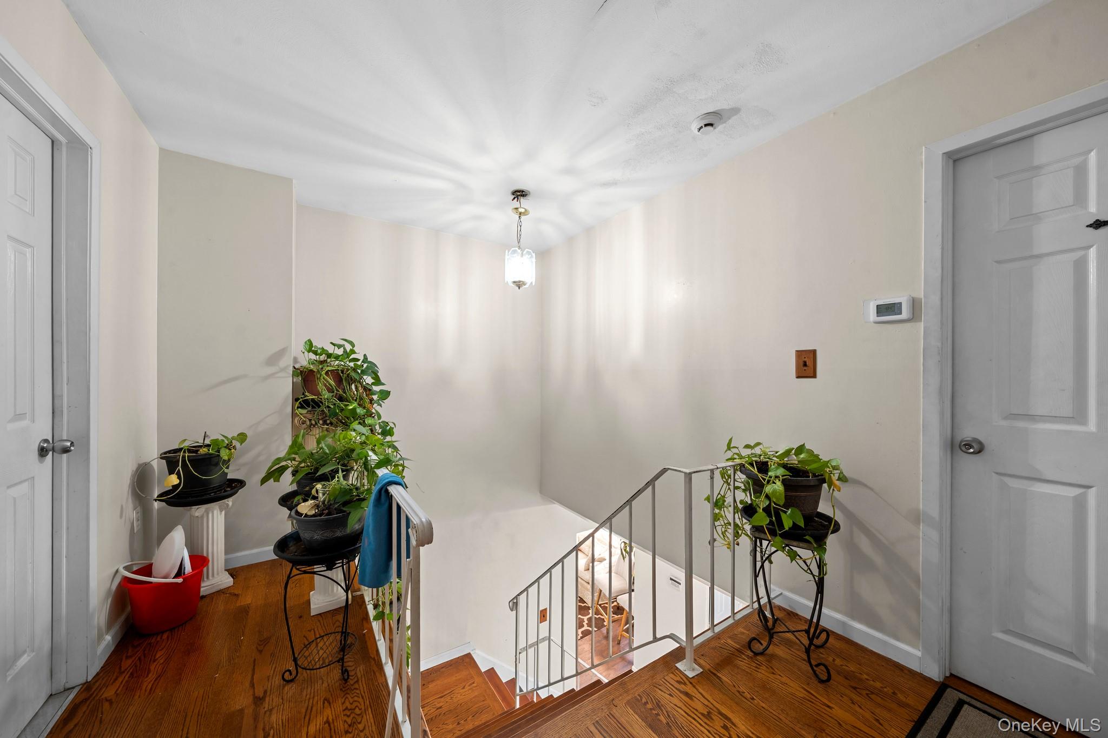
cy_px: 369
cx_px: 554
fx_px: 369
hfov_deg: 112.6
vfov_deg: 90.0
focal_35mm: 12
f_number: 8
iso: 250
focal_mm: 12
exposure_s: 1.3
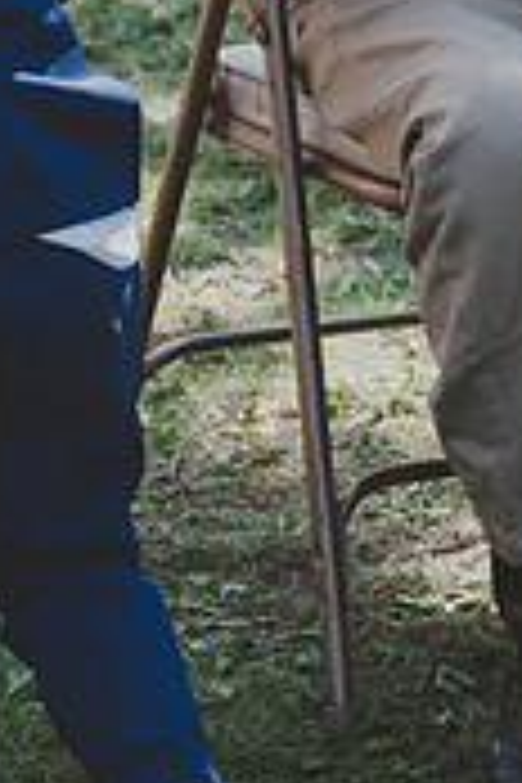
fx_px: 3936
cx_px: 470
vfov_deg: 11.2
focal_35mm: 181
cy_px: -58
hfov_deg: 7.6
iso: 200
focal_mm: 70
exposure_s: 1/250
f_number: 5.6
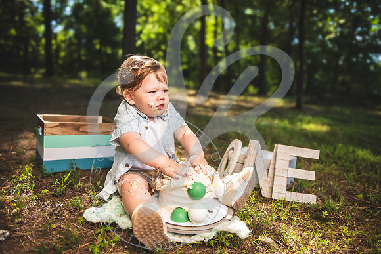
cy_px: 127
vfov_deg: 49.6
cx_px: 190
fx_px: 275
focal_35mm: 26
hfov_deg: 69.4
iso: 100
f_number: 2.8
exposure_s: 1/800
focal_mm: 26
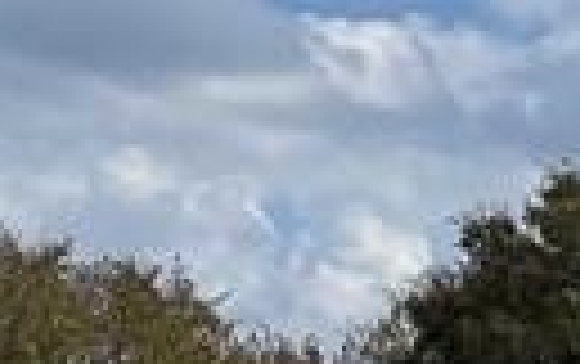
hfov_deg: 8.7
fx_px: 3466
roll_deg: +0.7
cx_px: 1389
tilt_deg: -1.0
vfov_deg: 5.8
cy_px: 858
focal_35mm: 219
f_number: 1.6
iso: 32
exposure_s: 1/7299
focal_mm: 4.2
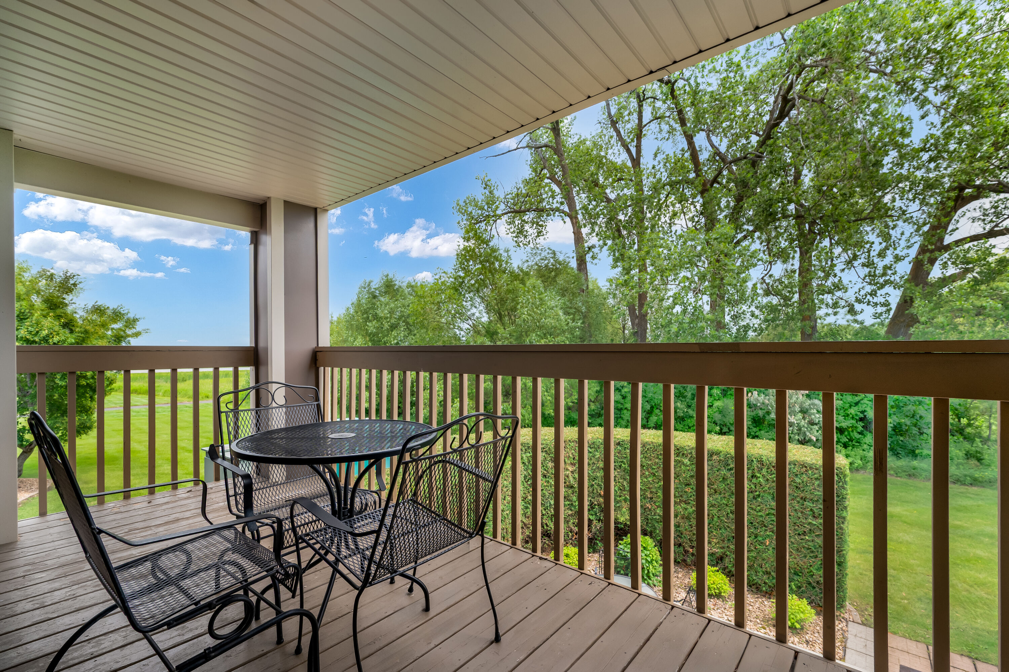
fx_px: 434
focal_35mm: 16
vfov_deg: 75.4
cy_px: 336
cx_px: 504
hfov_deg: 98.6
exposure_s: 1/100
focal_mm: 15.5
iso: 400
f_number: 8
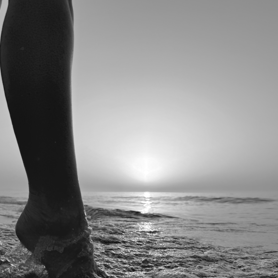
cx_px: 140
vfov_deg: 54.6
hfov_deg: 55.6
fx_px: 263
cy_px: 182
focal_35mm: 29
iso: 80
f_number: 1.78
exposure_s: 1/5714
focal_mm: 6.76
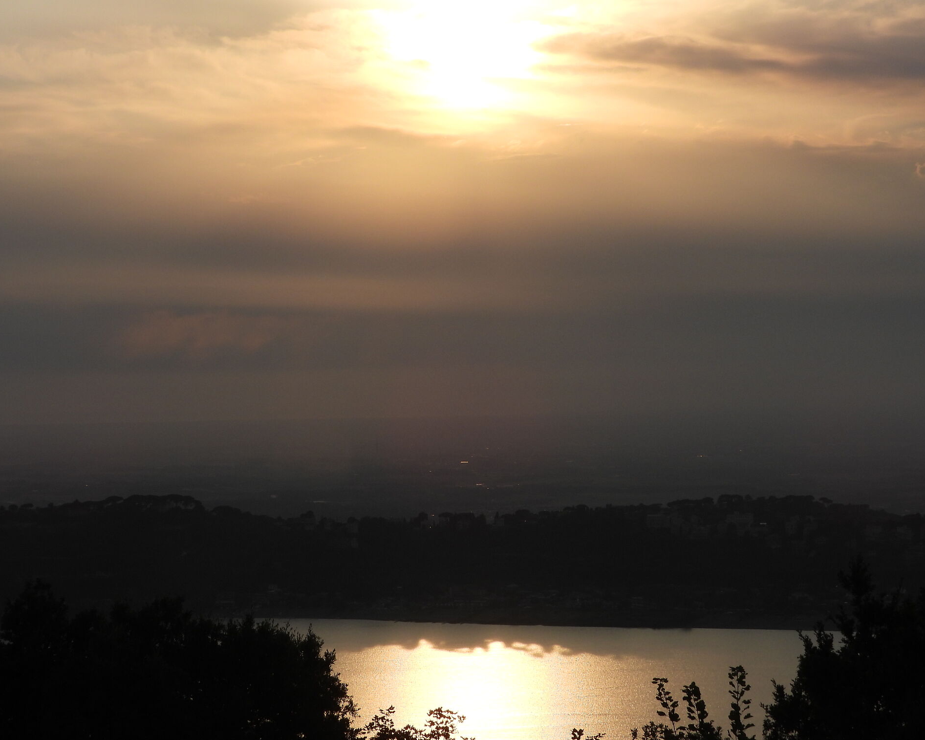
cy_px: 370
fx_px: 2710
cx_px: 450
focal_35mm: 99
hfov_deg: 19.4
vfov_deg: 15.5
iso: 100
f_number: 4.5
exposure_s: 1/2000
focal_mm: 14.4
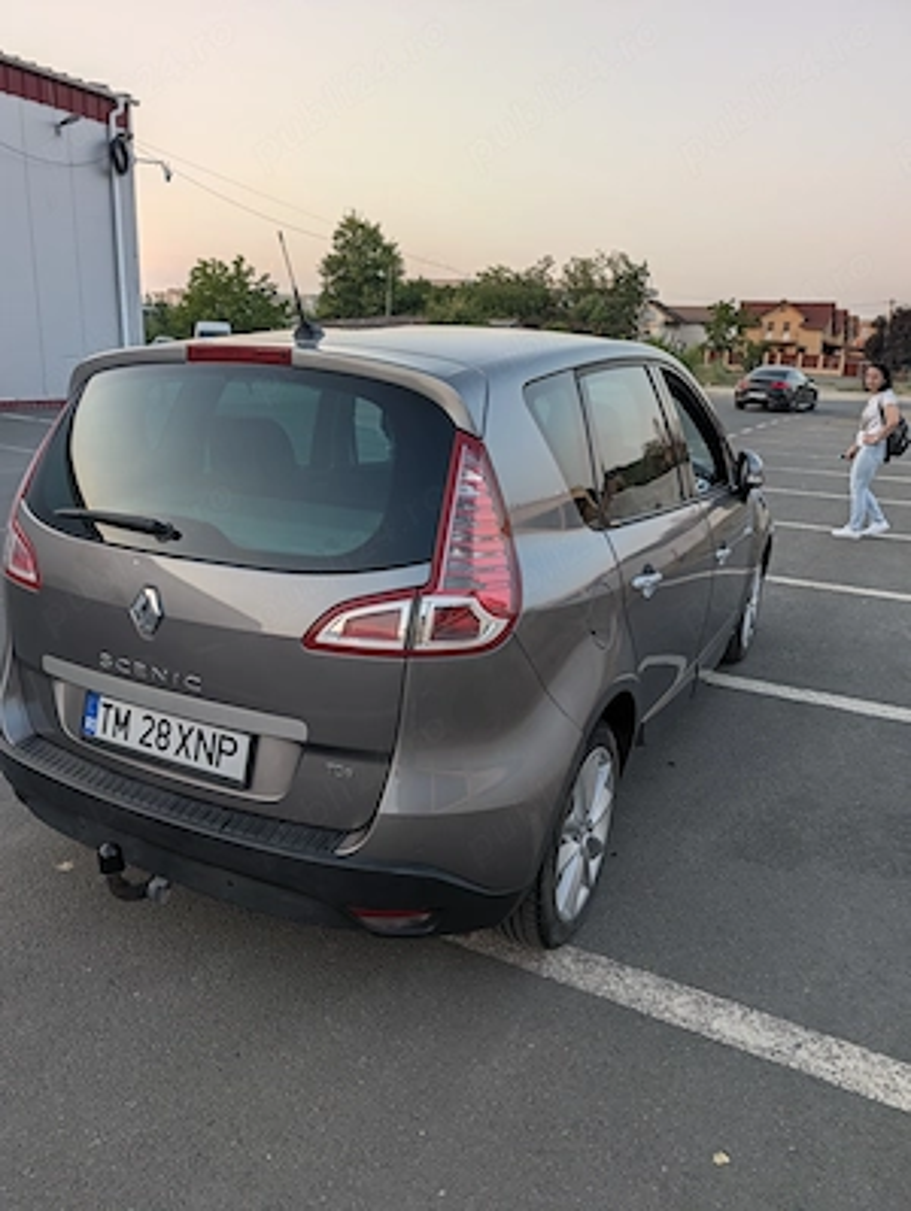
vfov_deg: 71.5
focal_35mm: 24
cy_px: 606
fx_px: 841
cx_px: 456
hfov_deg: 56.9
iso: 23
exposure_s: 1/220
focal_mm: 6.9
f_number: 1.68
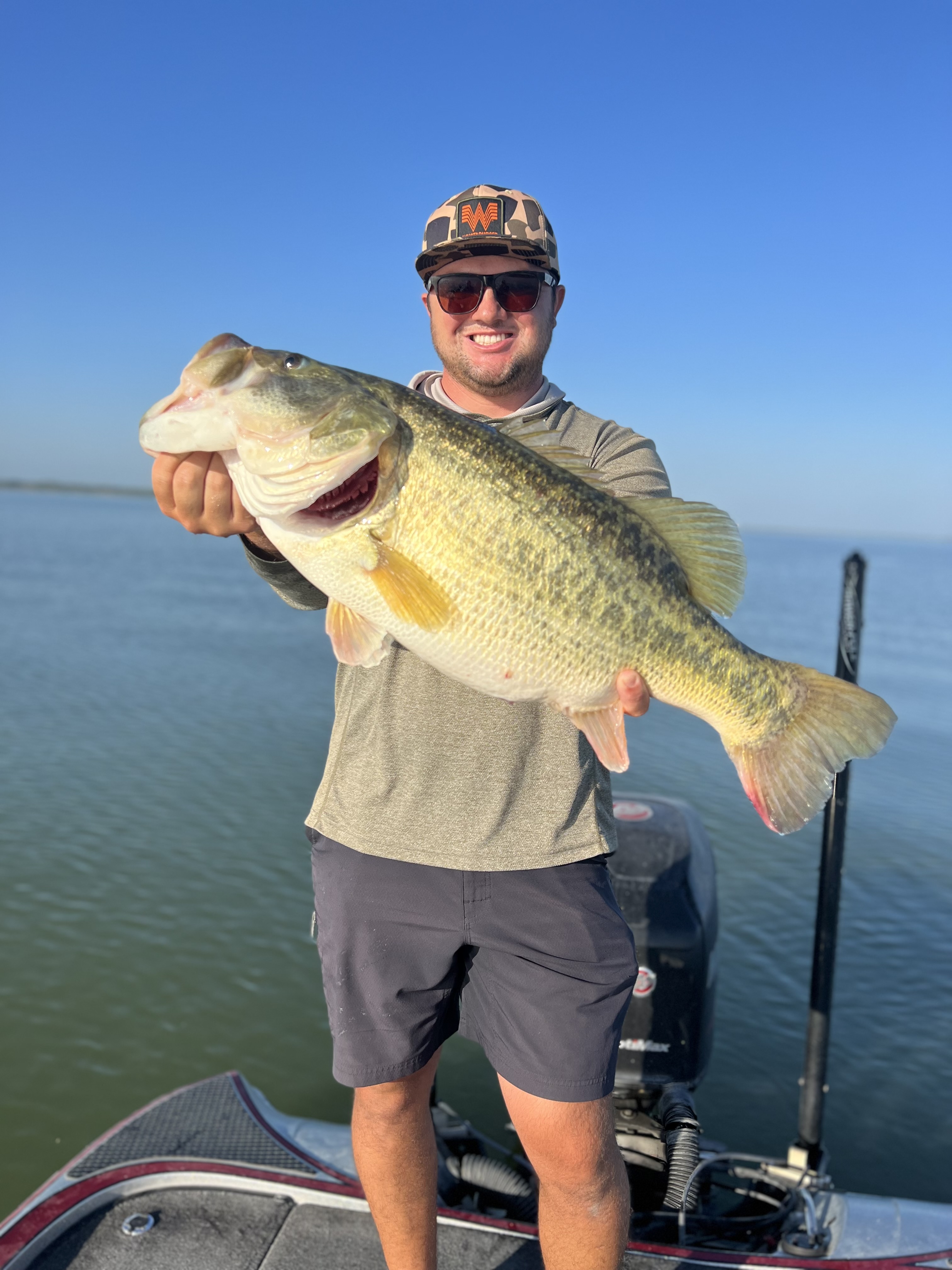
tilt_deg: -6.6
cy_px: 635
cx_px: 476
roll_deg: -2.3
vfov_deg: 67.3
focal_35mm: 26
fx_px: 953
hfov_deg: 53.1
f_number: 1.5
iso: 50
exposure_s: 1/4115
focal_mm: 5.7
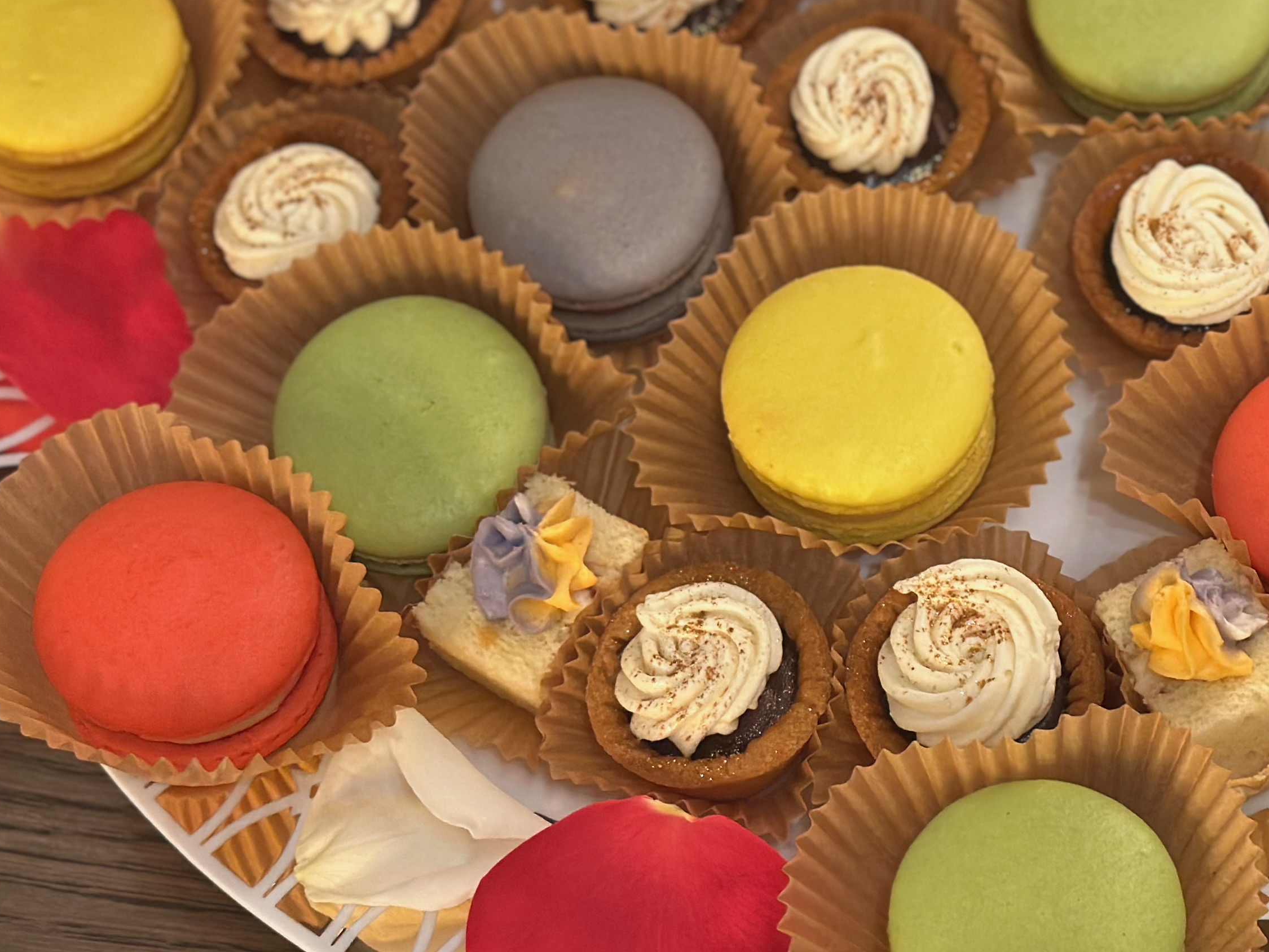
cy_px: 280
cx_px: 894
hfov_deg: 22.6
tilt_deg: -60.5
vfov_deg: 17.1
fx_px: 3153
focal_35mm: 86
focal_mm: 6.86
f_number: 1.78
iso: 320
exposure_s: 1/40
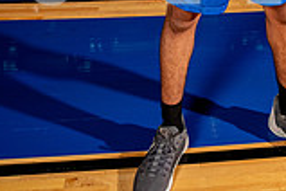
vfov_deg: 16.1
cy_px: -177
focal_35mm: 68
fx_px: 540
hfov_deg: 29.0
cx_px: 230
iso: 160
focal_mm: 24
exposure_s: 1/125
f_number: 7.1
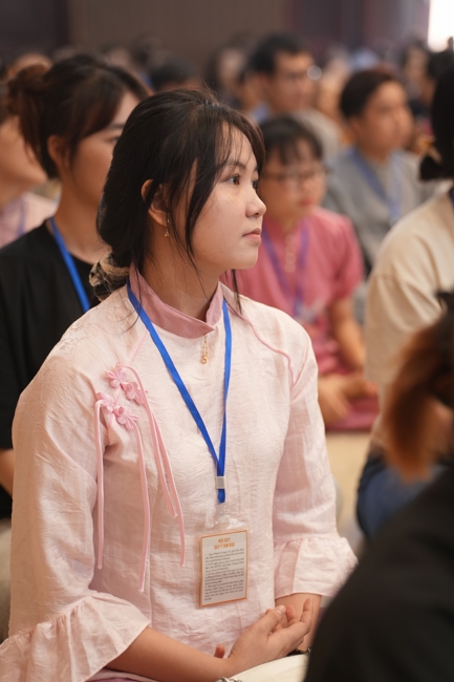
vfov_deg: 25.1
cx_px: 227
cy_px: 341
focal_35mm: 81
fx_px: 1533
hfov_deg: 16.8
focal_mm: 81
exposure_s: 1/60
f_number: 2.8
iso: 1250
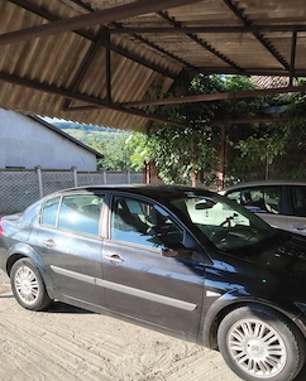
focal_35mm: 31
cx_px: 169
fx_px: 351
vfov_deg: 56.1
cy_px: 250
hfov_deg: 47.1
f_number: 1.75
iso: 100
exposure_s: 1/271
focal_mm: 5.25
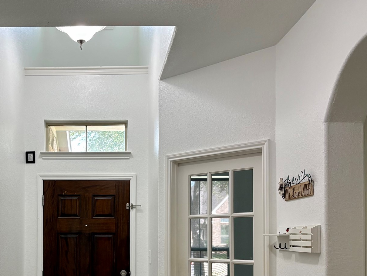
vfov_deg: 31.9
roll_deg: +0.4
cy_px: 227
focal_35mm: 44
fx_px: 467
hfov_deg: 41.5
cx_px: 85
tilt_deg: +1.2
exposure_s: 1/120
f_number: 1.6
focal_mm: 5.96
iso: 125
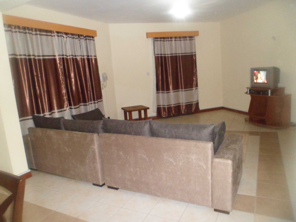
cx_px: 148
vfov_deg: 53.1
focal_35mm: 26
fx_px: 222
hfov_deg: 67.3
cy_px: 111
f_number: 3.3
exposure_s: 1/45
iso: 640
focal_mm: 4.9
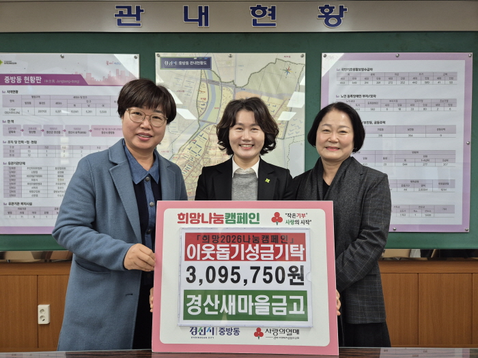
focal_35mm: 23
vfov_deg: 58.9
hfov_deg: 73.9
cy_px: 179
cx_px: 239
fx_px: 318
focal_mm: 5.4
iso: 160
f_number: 1.8
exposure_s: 1/120
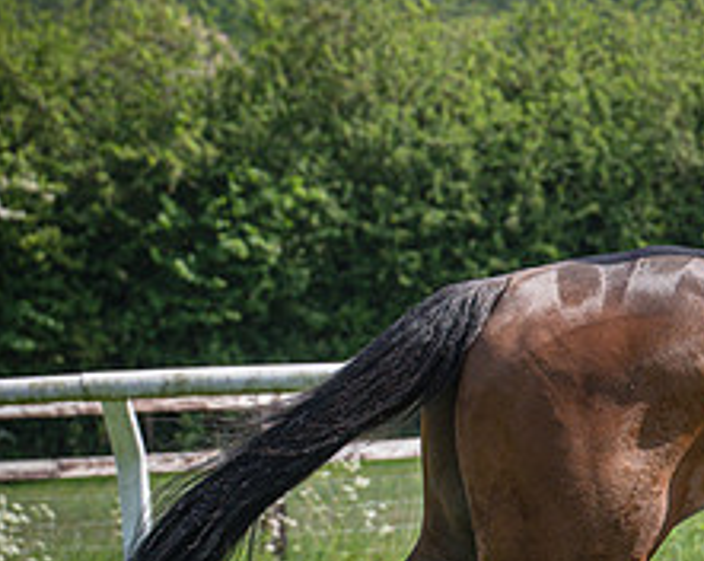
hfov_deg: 6.2
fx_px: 6427
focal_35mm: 309
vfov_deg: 5.0
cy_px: 279
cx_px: 792
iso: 200
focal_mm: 70
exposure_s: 1/1600
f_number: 4
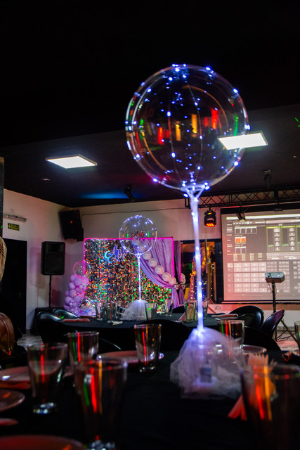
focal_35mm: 39
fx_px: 487
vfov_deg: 49.5
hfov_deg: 34.2
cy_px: 225
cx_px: 150
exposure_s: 1/80
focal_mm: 26
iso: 2500
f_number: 3.2
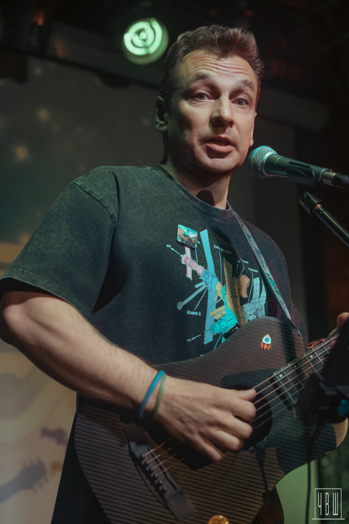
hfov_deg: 27.0
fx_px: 727
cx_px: 174
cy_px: 262
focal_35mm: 50
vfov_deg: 39.6
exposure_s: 1/200
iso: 800
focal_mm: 50
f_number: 2.8
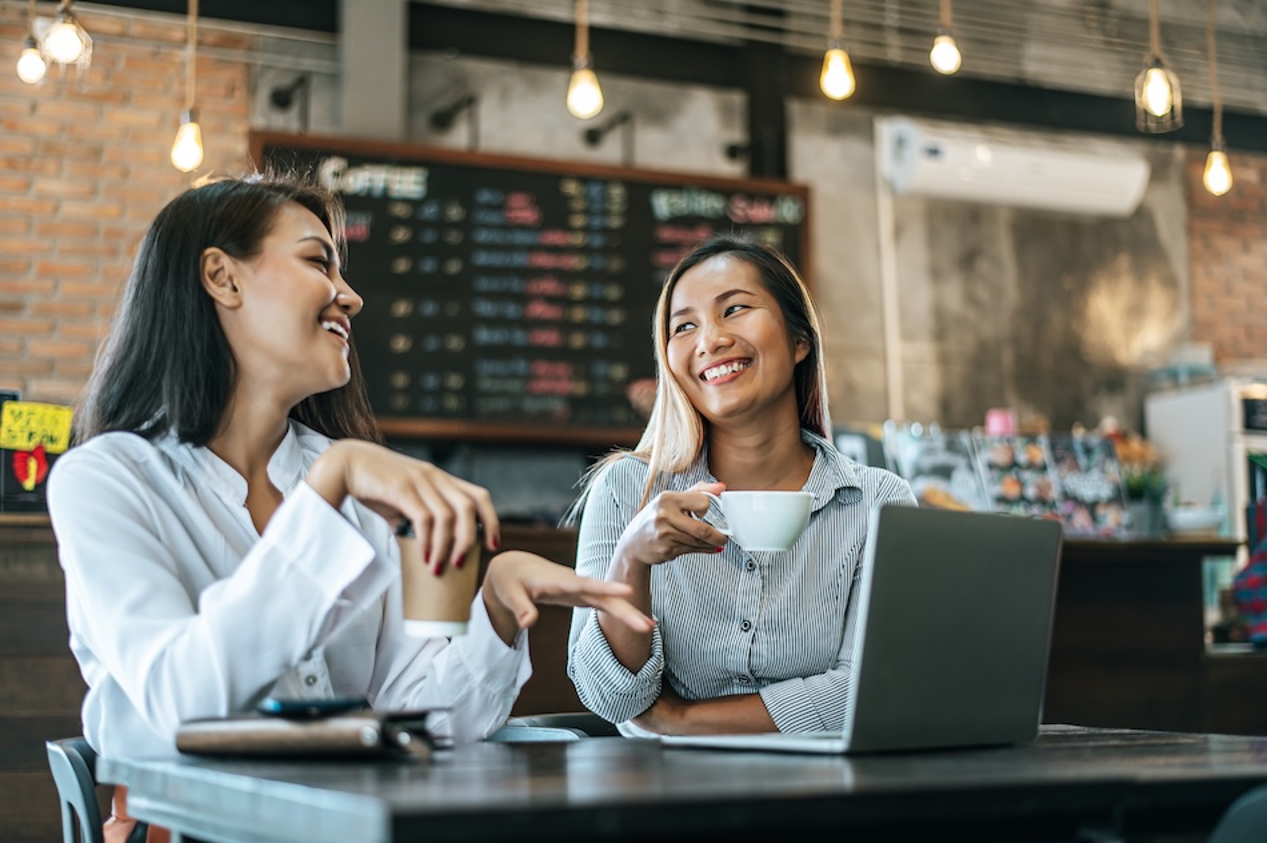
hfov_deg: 39.6
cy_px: 422
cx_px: 634
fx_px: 1758
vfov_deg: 27.0
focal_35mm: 50
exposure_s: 1/125
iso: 400
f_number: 1.8
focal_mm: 50
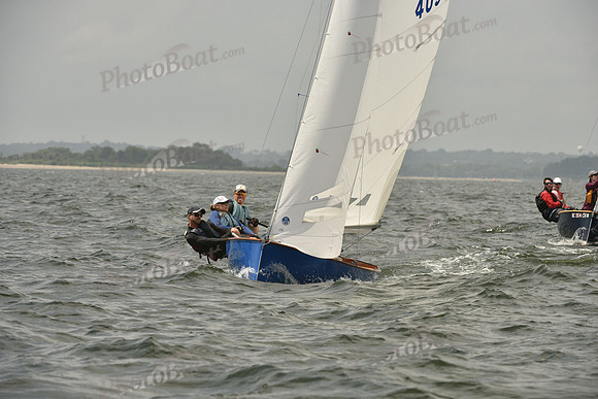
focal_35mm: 260
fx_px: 4320
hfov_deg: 7.9
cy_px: 200
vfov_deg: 5.3
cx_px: 299
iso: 320
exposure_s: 1/1250
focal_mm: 260
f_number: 9
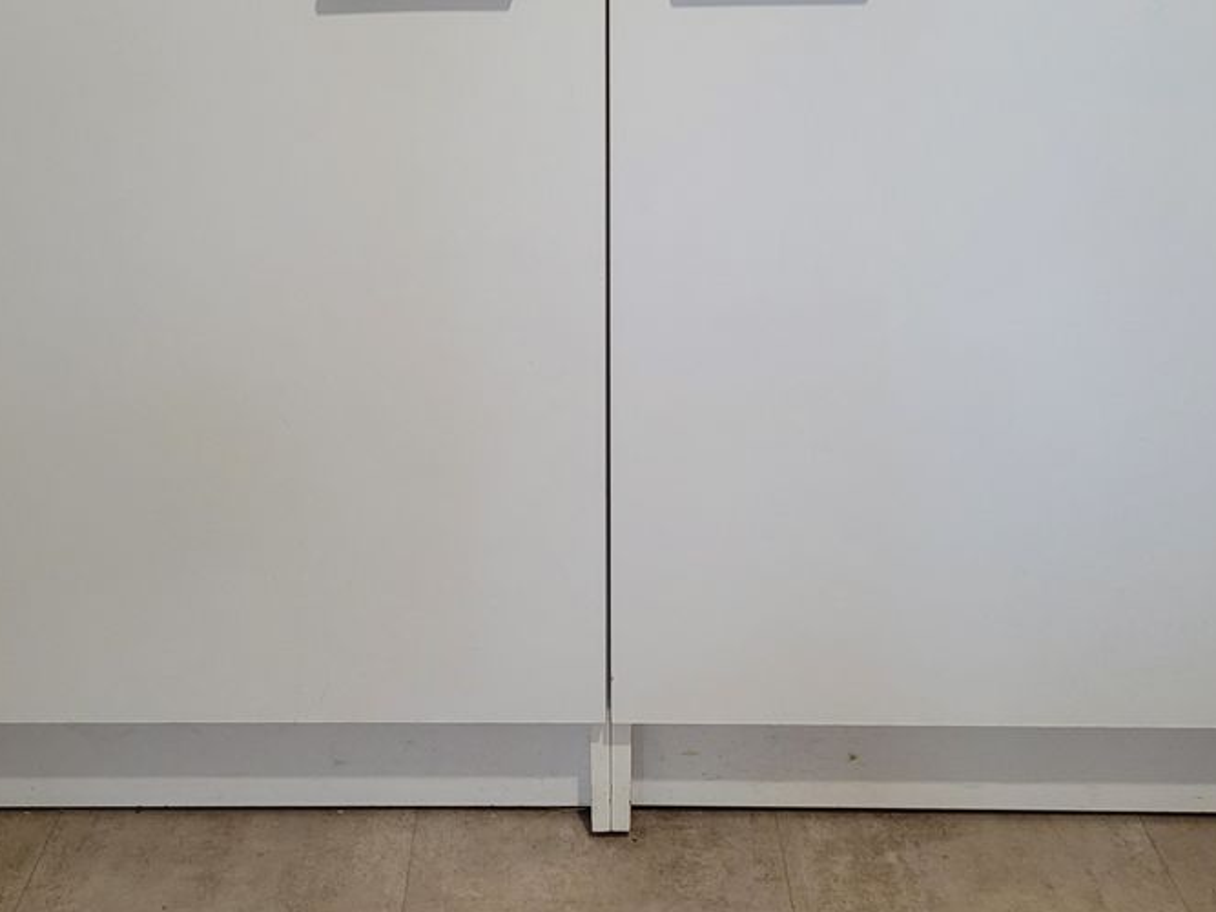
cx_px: 578
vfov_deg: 36.5
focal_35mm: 39
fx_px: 1370
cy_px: 330
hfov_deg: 47.9
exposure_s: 1/50
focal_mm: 5.4
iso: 400
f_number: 1.8
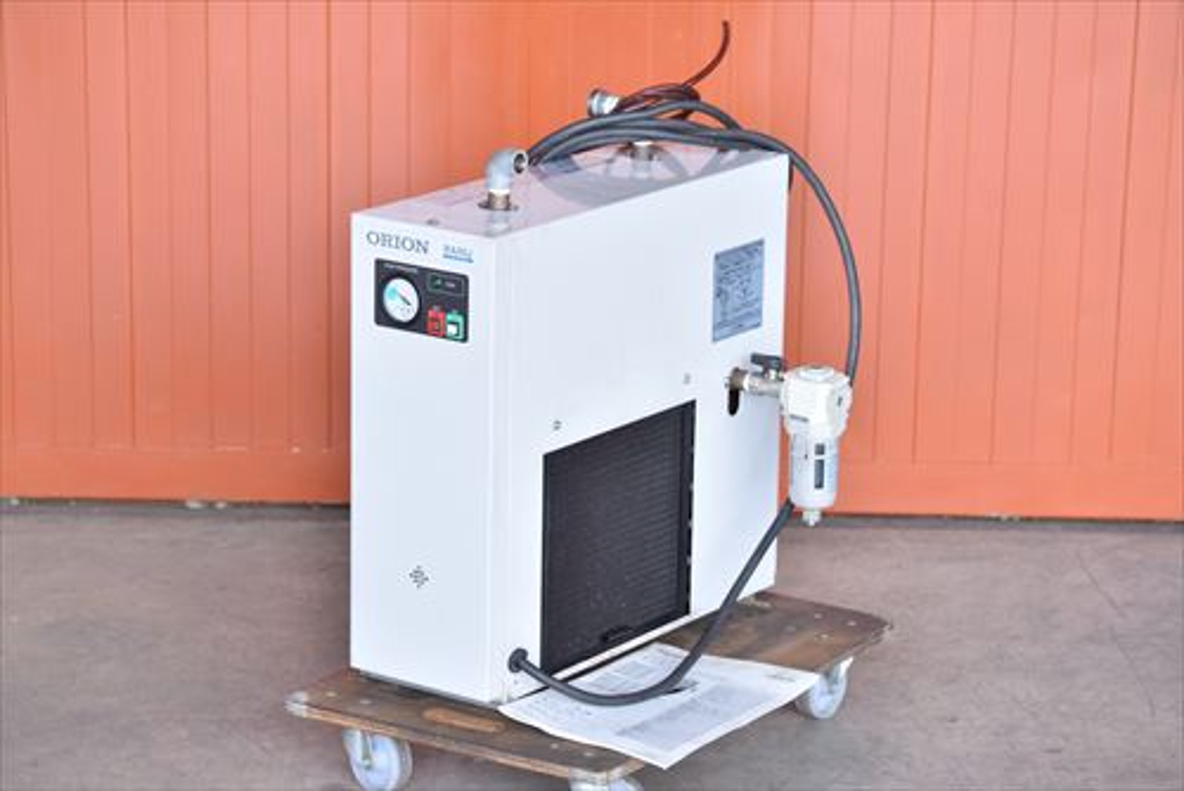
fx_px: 3554
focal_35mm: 108
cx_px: 592
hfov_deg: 18.9
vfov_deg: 12.7
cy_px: 396
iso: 1250
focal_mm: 72
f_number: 6.3
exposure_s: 1/500
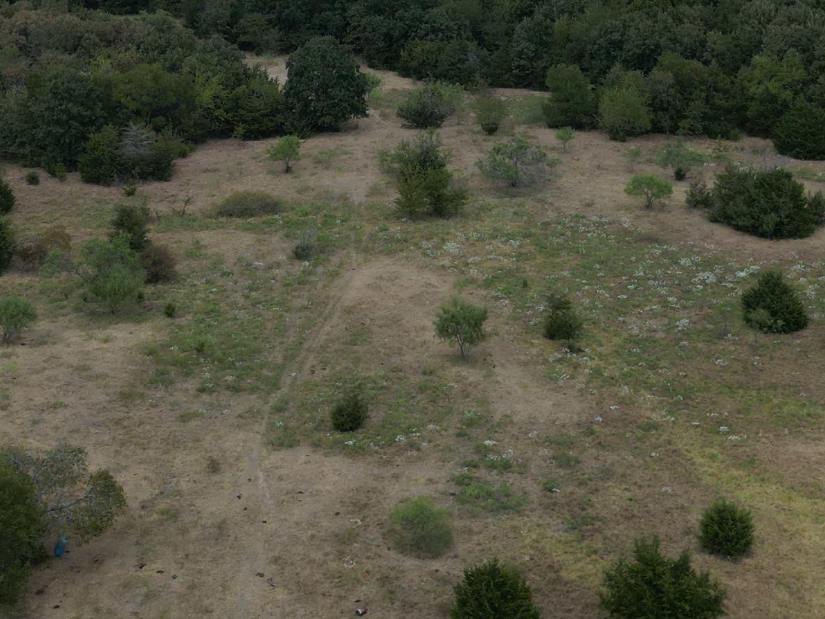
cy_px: -92
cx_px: 380
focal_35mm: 66
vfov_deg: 21.0
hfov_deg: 29.4
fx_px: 1573
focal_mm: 6.72
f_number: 1.7
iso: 120
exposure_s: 1/3200
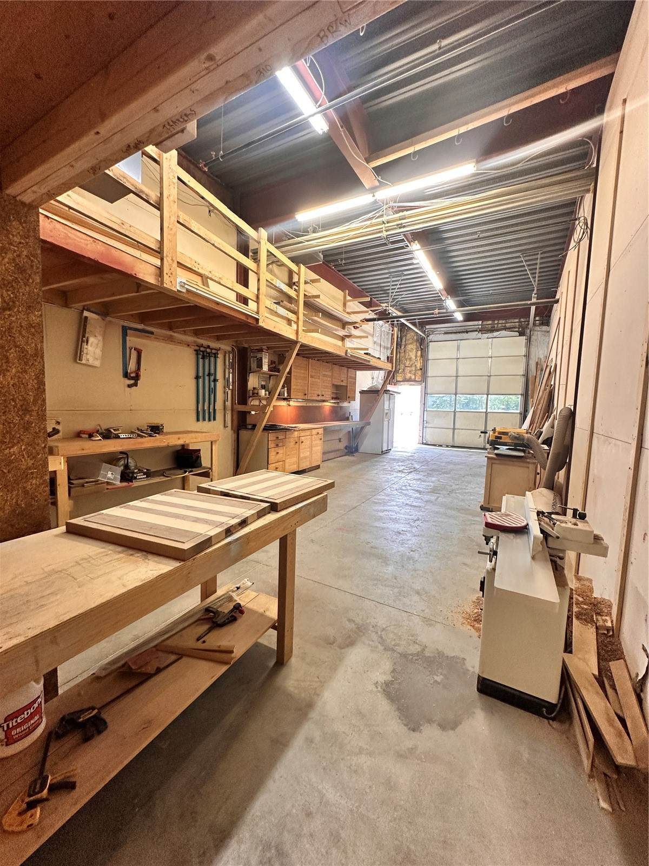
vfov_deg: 102.1
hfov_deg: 85.7
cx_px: 324
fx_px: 350
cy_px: 433
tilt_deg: -4.1
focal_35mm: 14
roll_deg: -2.8
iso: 200
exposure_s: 1/60
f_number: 2.2
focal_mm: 2.22
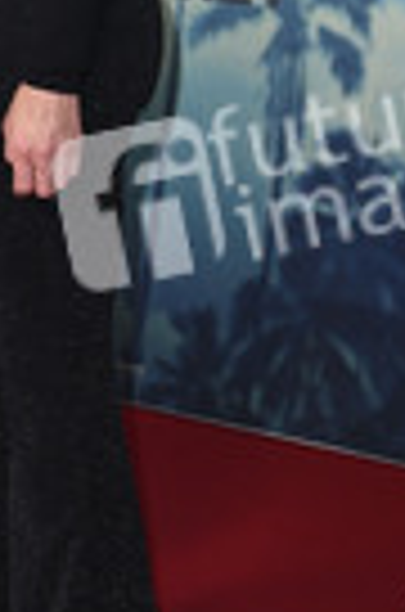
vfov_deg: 11.1
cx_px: -126
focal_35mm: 183
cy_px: -40
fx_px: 3104
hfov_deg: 7.4
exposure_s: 1/250
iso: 1250
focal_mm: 62
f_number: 5.6
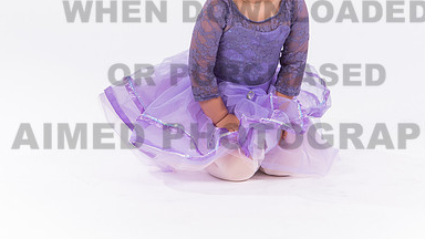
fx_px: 2727
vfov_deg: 5.0
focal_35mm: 242
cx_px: 273
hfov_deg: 8.9
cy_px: 5
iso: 320
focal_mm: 135
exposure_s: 1/200
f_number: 11
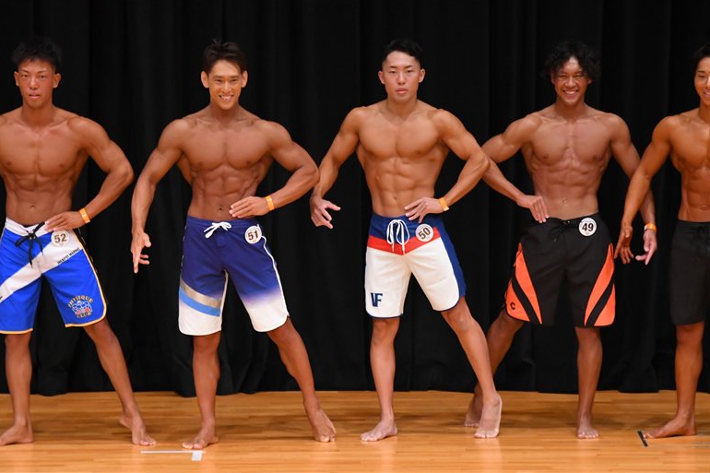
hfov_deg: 6.8
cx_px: 355
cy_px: 236
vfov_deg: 4.5
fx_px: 5954
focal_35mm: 302
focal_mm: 200
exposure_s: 1/400
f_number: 5.6
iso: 4000
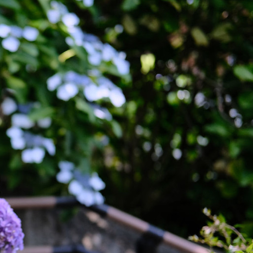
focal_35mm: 105
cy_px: 172
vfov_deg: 16.5
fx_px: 868
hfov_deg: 16.1
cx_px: -23
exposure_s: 1/1000
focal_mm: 35
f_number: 2
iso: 640
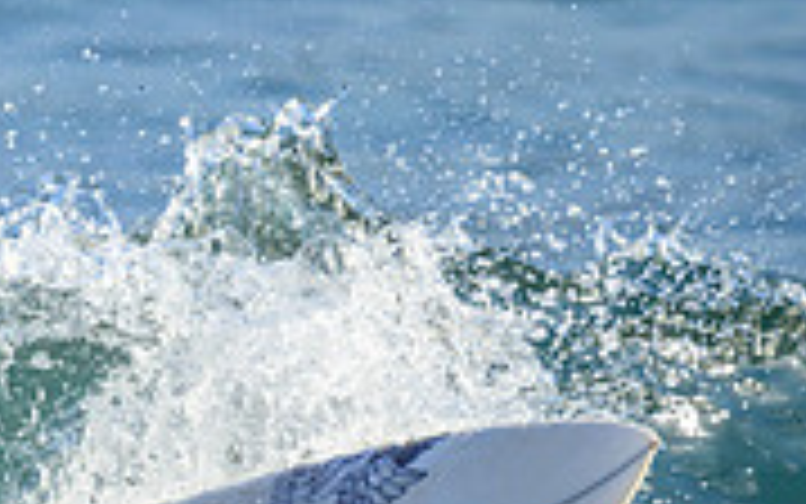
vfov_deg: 0.5
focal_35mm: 2645
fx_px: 58119
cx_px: -365
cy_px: 650
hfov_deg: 0.8
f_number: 6.3
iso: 560
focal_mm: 800
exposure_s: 1/2000
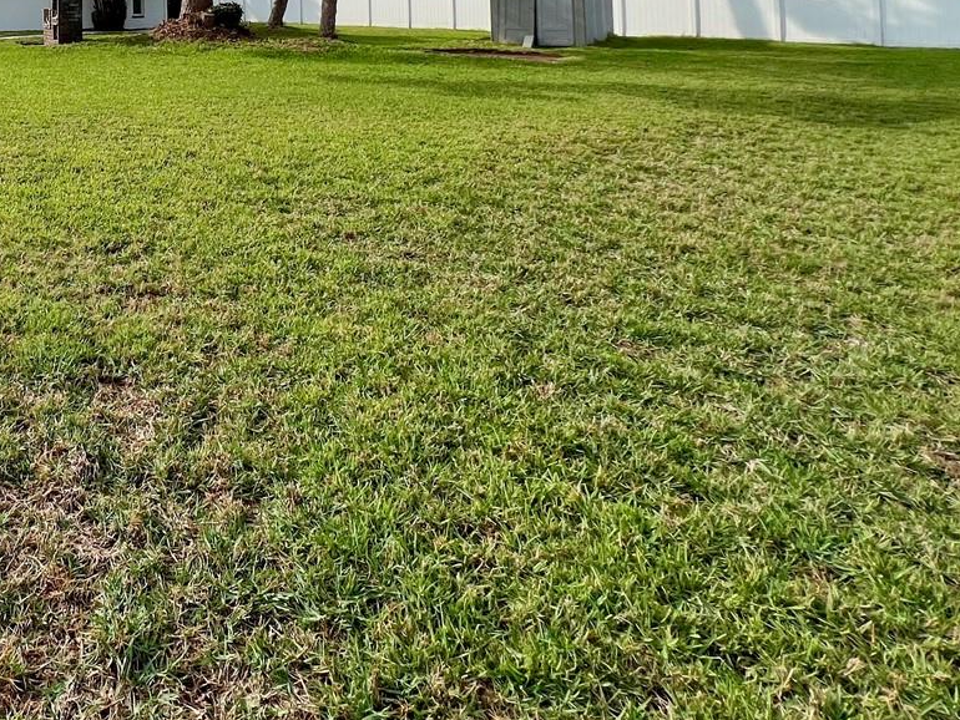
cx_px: 29
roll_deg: +1.5
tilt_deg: +2.0
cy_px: -22
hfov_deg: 53.4
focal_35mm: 27
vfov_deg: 43.1
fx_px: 749
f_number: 1.8
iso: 32
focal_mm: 1.57
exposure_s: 1/2016
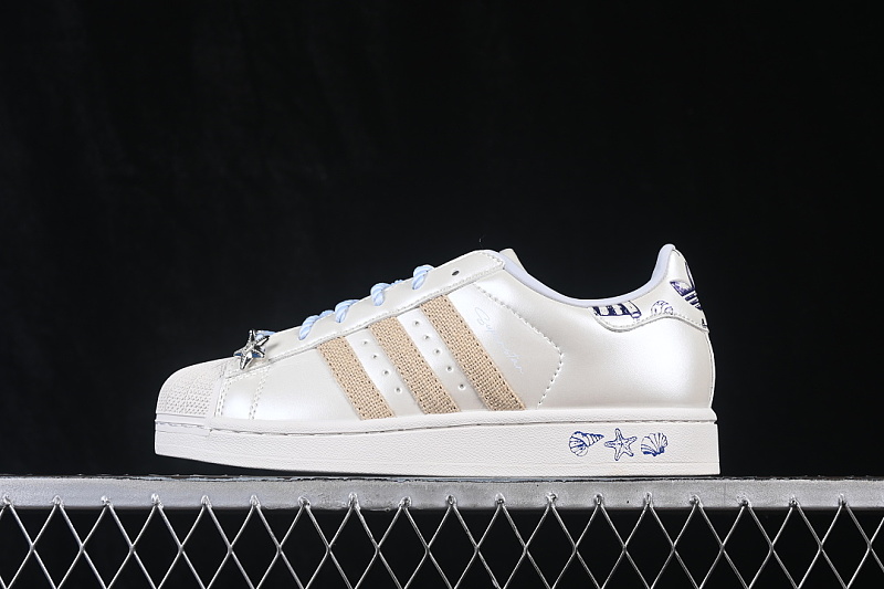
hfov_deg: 27.0
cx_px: 442
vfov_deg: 18.2
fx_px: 1841
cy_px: 294
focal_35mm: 75
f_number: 8
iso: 160
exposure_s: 1/80
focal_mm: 50
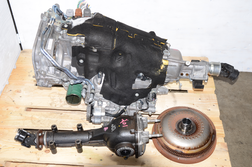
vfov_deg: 30.7
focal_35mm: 44
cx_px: 126
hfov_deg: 45.0
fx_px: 304
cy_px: 84
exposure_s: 1/60
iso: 100
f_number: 4.5
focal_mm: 29
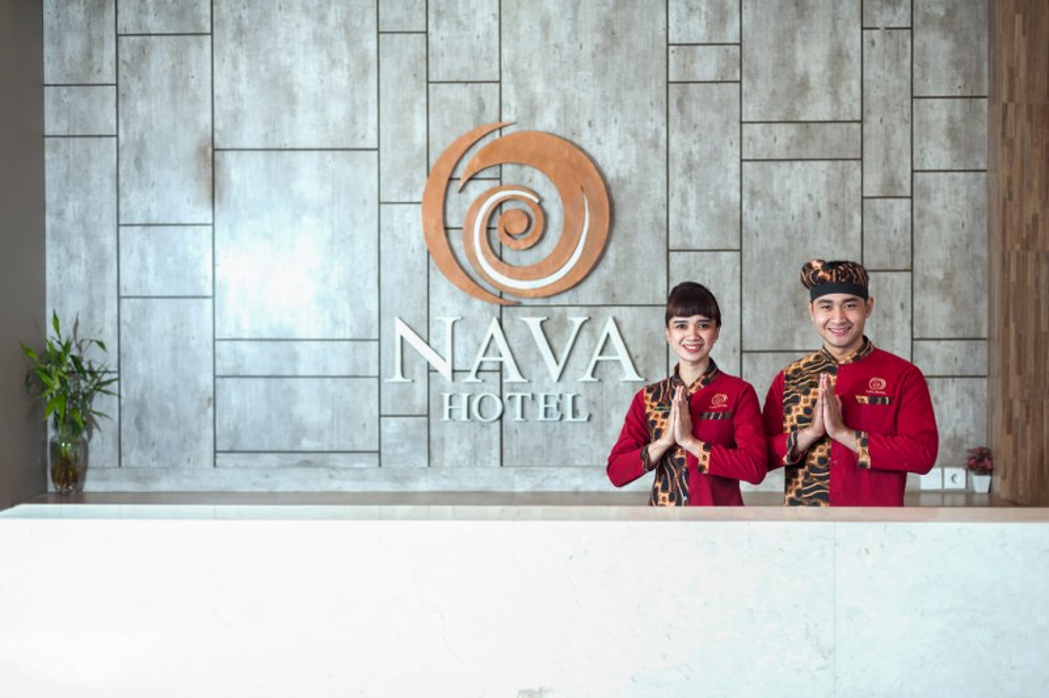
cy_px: 349
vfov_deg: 26.9
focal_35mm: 50
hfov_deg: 39.6
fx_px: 1456
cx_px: 524
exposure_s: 1/200
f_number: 2.8
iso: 400
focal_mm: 50
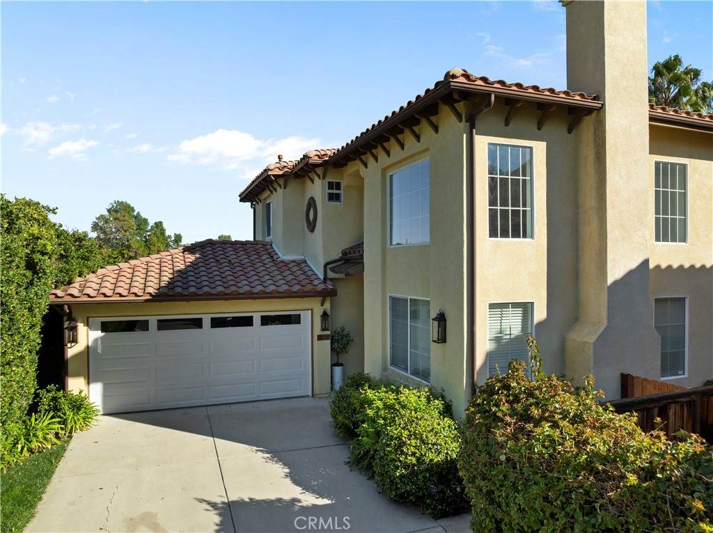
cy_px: 266
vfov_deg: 56.7
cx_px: 356
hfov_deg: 71.6
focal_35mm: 24
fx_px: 494
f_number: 4.5
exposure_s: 1/240
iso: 100
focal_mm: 12.29
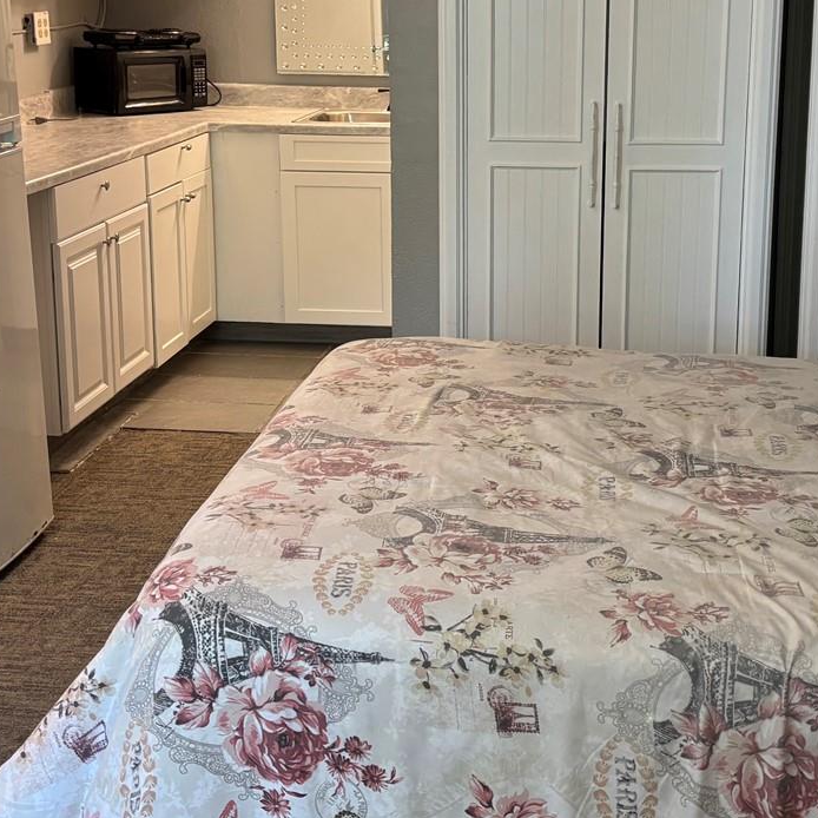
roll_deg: -0.4
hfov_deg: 32.1
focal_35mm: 53
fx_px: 1417
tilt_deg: -13.1
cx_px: 493
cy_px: 283
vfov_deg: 32.0
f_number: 1.6
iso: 200
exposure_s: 1/60
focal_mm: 5.96
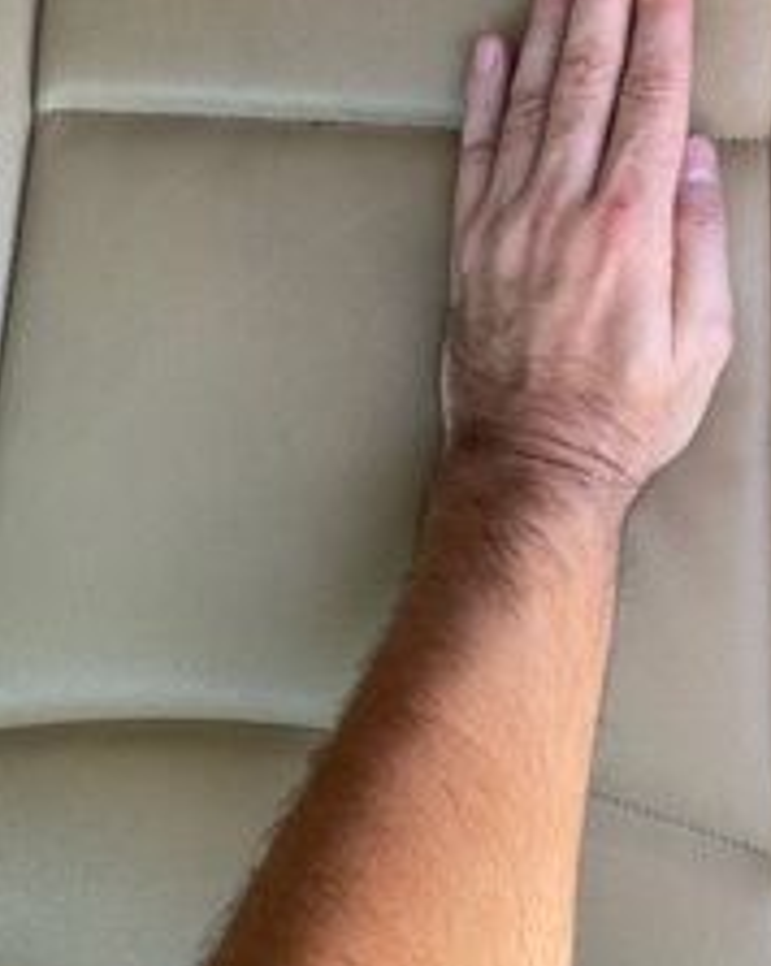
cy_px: 360
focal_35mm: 41
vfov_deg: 44.4
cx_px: 580
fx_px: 1171
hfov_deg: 35.6
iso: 64
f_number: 1.8
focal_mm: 4.25
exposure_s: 1/122
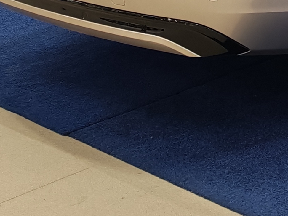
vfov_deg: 10.2
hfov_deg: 13.4
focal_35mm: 139
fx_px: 1156
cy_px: -135
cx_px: 423
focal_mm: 6.12
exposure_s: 1/100
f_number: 1.9
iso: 250
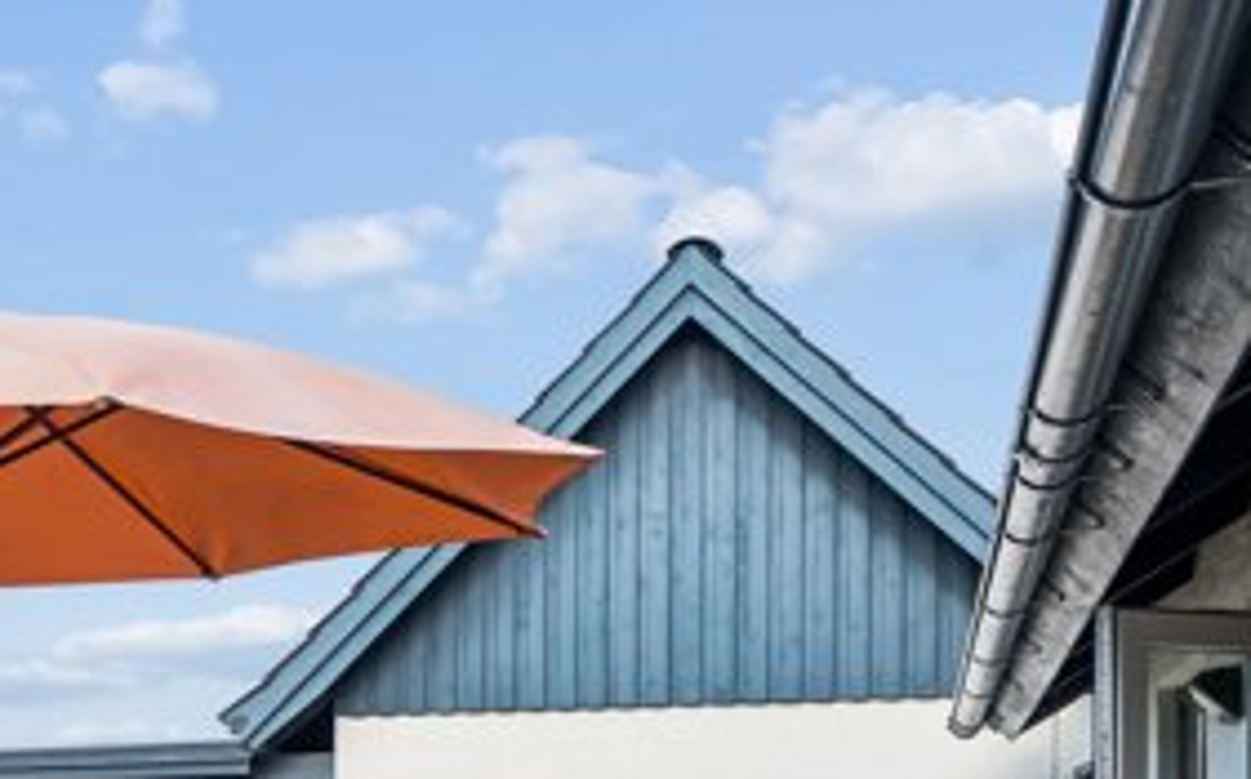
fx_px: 2078
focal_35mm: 61
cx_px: -18
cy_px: 897
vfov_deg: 20.1
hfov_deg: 30.9
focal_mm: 21
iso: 320
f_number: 4.5
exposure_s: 1/640
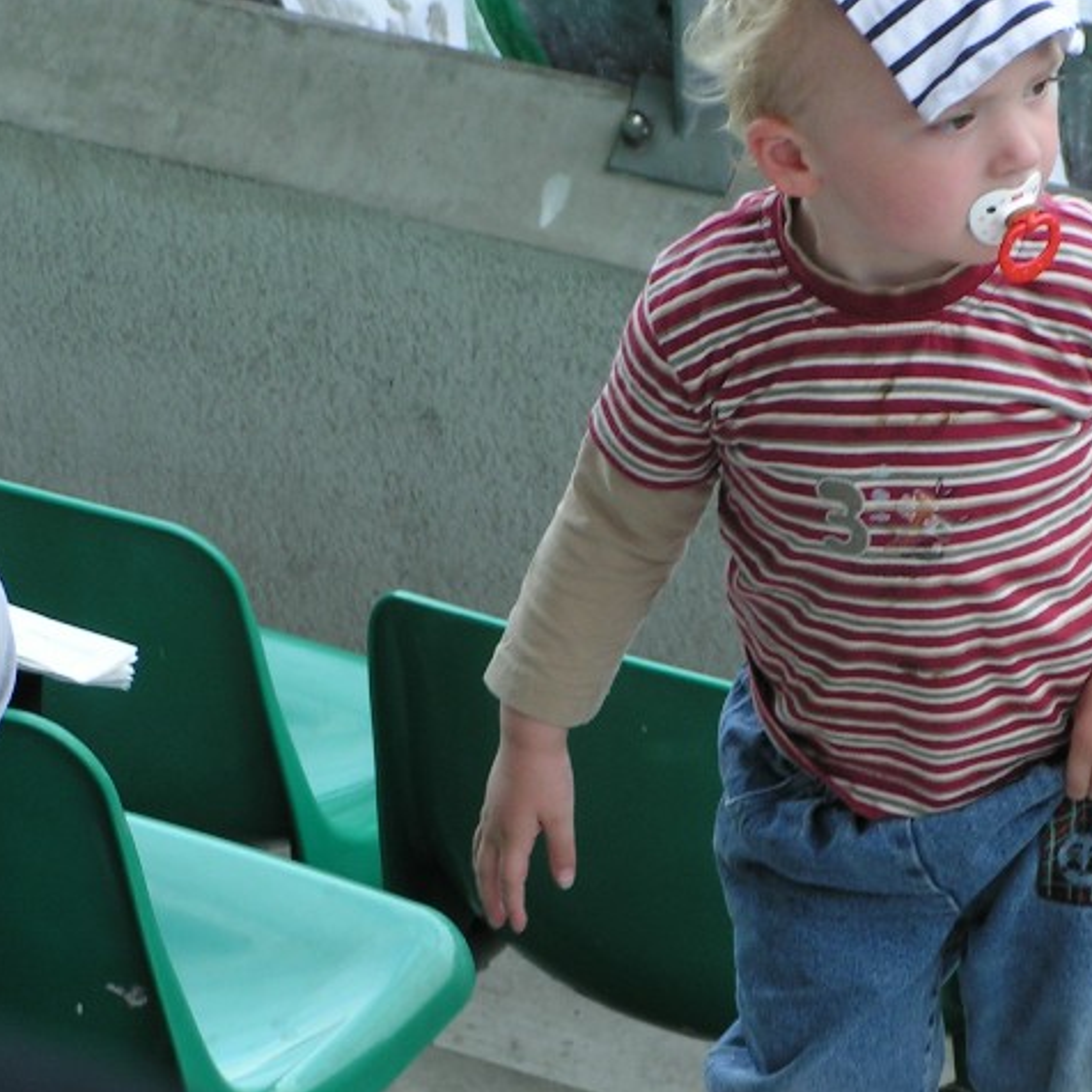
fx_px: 7209
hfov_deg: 8.7
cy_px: 463
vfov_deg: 8.7
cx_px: 684
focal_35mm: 202
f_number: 4.5
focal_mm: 20.9
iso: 50
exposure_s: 1/200
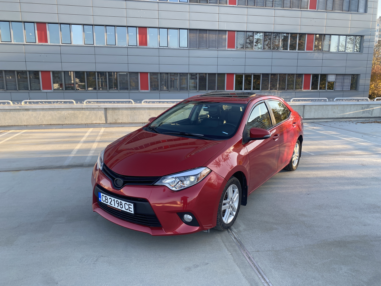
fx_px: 286
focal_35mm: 26
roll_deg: -0.8
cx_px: 190
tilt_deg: -10.6
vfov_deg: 53.1
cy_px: 143
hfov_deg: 67.3
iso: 32
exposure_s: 1/248
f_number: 1.8
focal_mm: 4.25
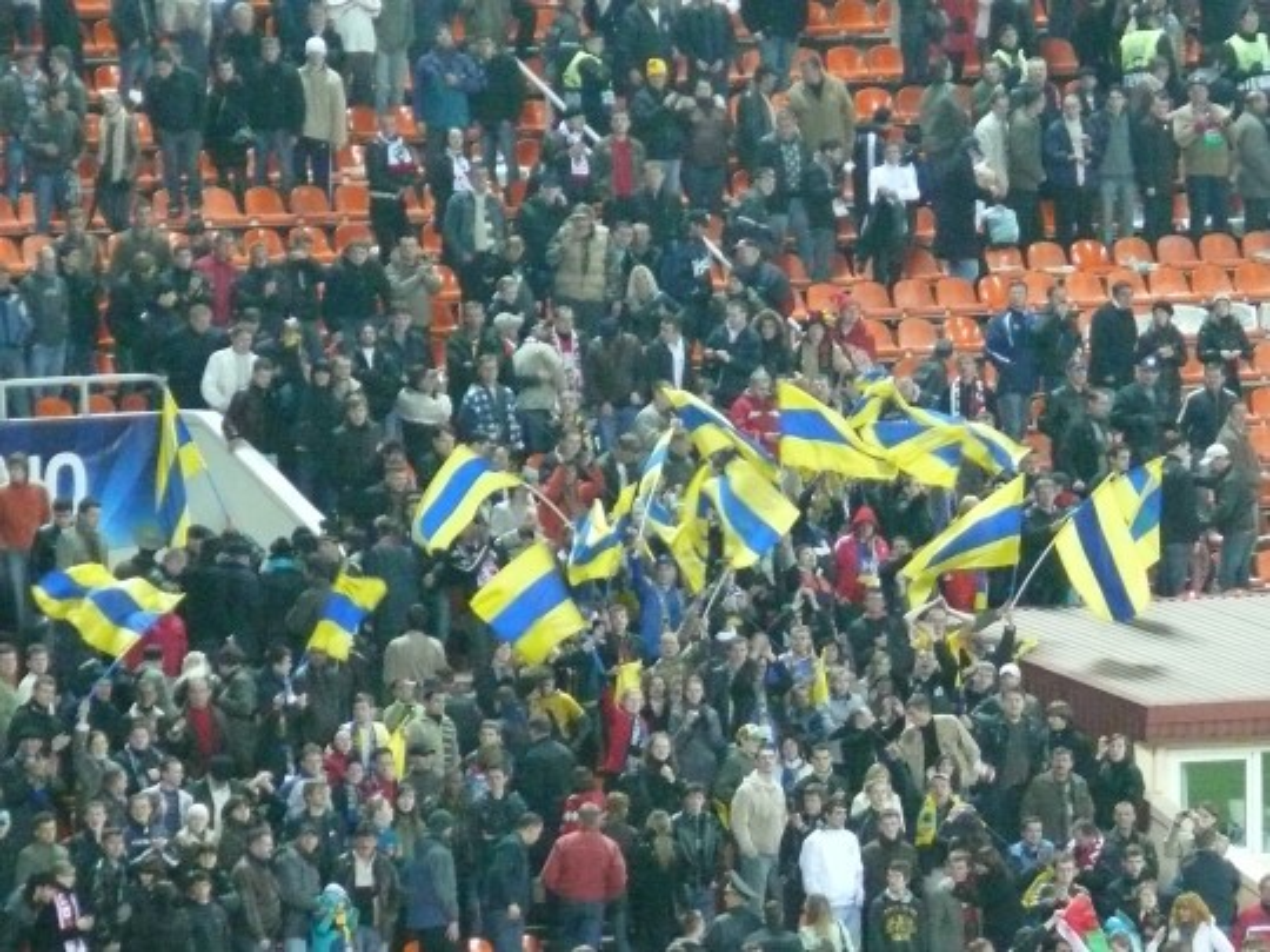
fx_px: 14308
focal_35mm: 390
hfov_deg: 5.1
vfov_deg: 3.8
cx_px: 635
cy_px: 476
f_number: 3.6
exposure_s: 1/50
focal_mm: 46.3
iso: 800
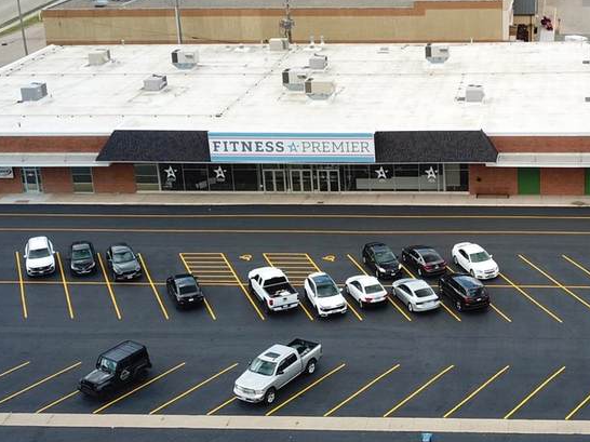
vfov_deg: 23.9
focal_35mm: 61
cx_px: 461
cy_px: 149
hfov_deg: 31.0
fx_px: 1039
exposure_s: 1/661
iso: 100
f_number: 2.2
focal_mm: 4.73
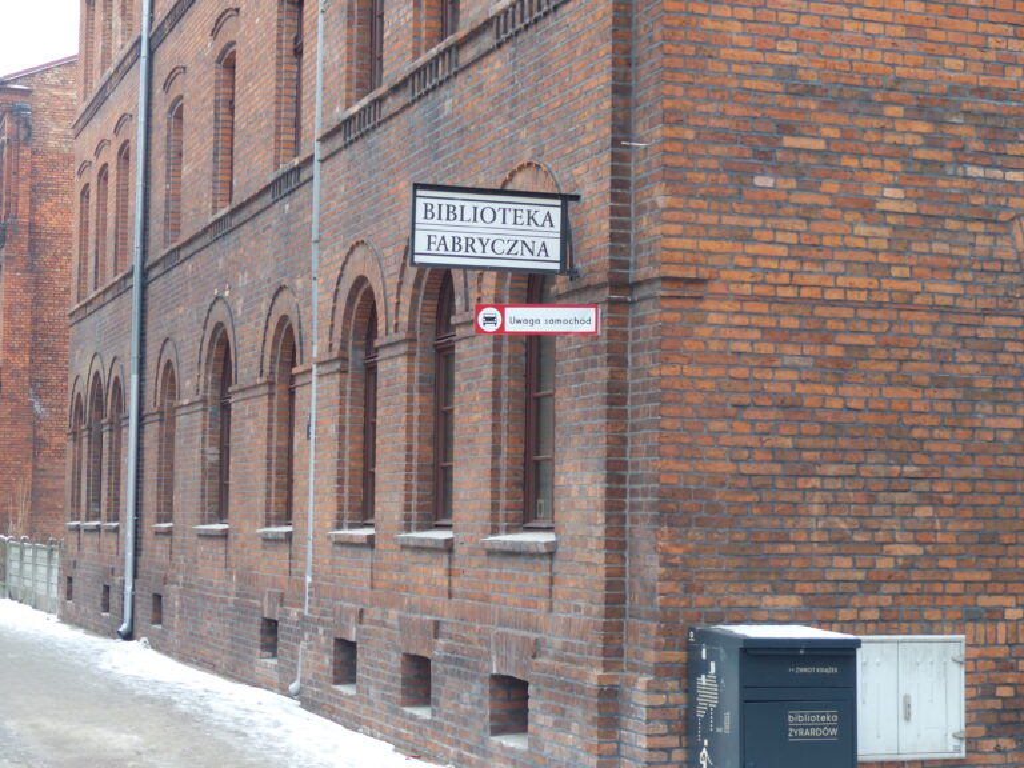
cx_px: 512
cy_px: 384
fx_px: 1952
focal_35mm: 66
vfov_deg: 22.3
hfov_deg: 29.4
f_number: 2.8
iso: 100
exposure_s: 1/125
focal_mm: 11.9
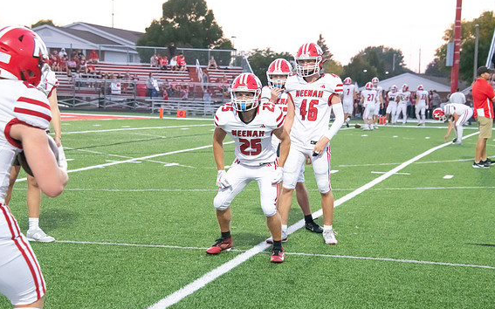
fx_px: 1295
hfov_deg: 21.6
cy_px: 151
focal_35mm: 96
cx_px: 251
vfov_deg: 13.6
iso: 10000
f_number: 7.1
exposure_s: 1/320
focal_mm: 92
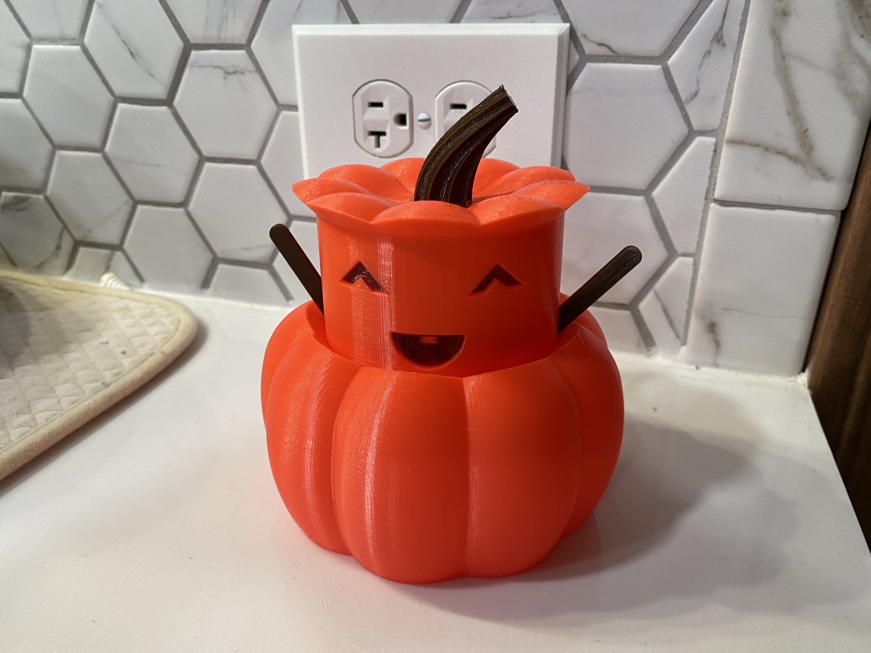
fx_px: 654
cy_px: 326
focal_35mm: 26
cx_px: 436
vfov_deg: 53.1
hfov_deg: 67.3
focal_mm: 4.25
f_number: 1.8
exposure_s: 1/60
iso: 80
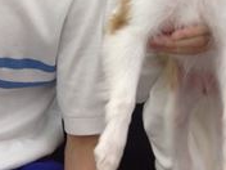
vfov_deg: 11.9
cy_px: -77
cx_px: 152
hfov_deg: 16.5
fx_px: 777
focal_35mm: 119
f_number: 2.4
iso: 50
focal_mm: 4.28
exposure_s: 1/30
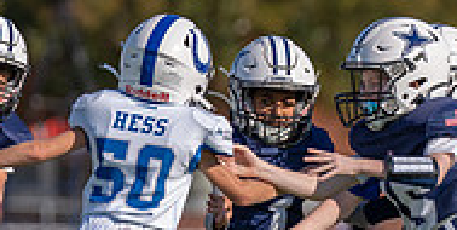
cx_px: 387
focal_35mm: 917
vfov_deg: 1.2
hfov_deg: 2.4
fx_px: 10840
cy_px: 248
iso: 160
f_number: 3.2
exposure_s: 1/3200
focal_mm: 200
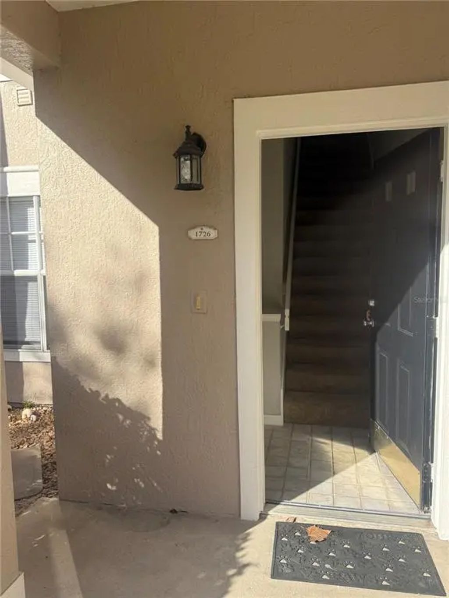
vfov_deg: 71.6
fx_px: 415
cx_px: 224
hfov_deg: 56.8
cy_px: 299
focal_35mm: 24
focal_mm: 6.76
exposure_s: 1/3584
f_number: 1.78
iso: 125
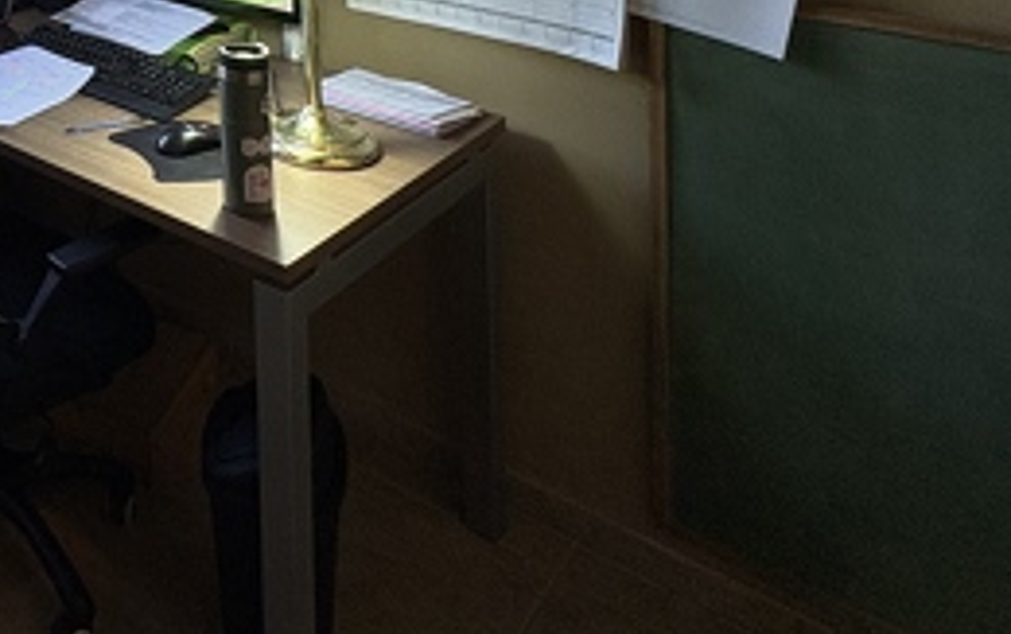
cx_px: -163
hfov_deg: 39.4
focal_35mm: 38
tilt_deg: -2.1
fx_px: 1048
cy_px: -253
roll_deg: +3.2
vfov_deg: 26.7
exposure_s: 1/120
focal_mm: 2.22
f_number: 2.2
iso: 250
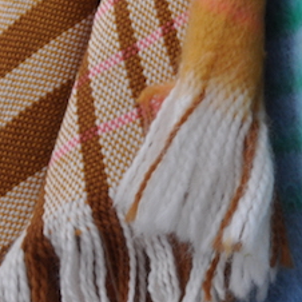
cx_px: 522
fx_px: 1943
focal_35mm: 197
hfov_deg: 8.6
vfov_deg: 8.8
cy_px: -12
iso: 400
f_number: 5
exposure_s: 1/100
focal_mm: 35
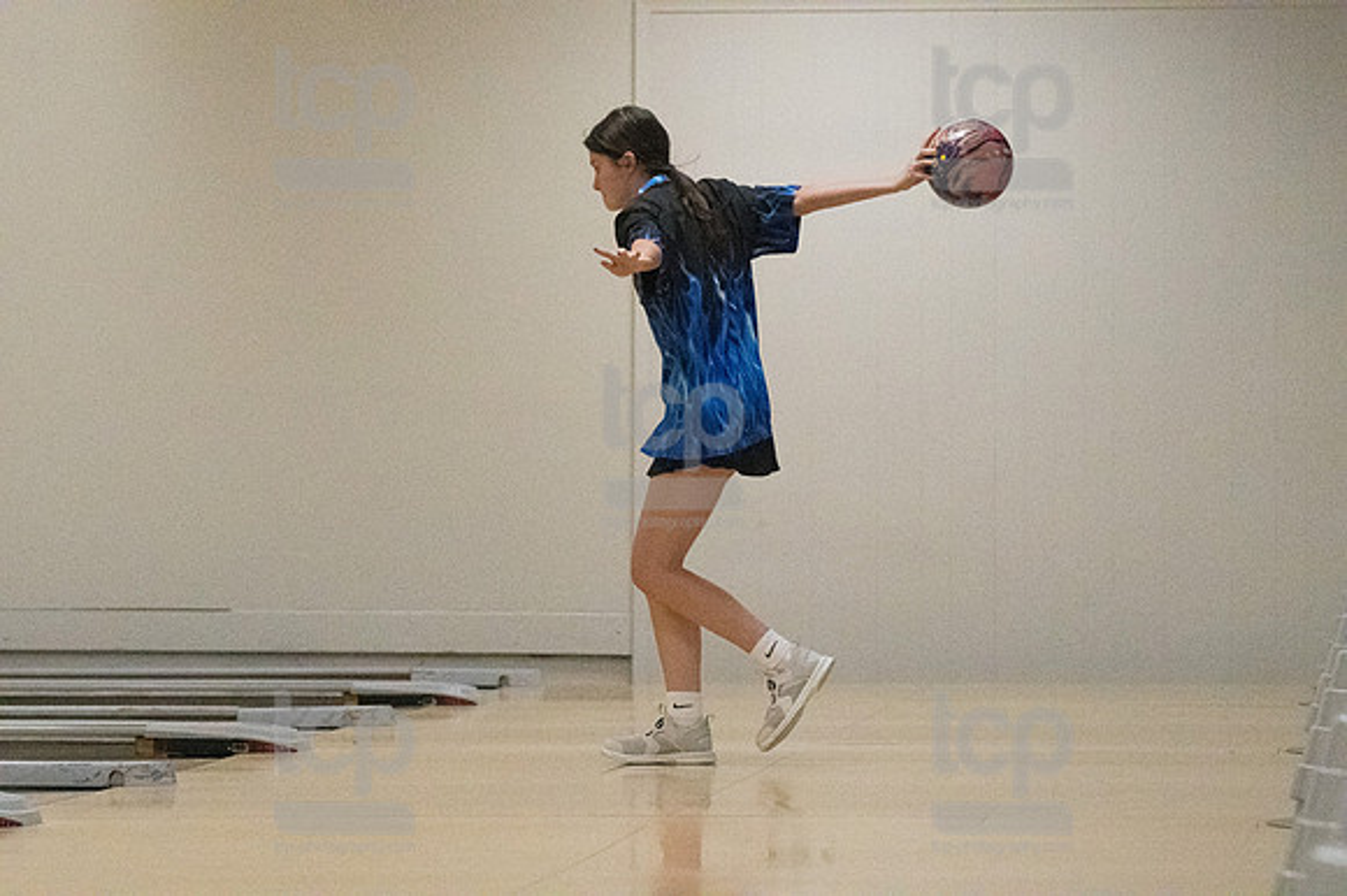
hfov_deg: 11.8
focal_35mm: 174
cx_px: 674
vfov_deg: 7.9
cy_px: 448
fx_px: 6507
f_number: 4
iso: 10000
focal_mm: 116
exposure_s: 1/1250
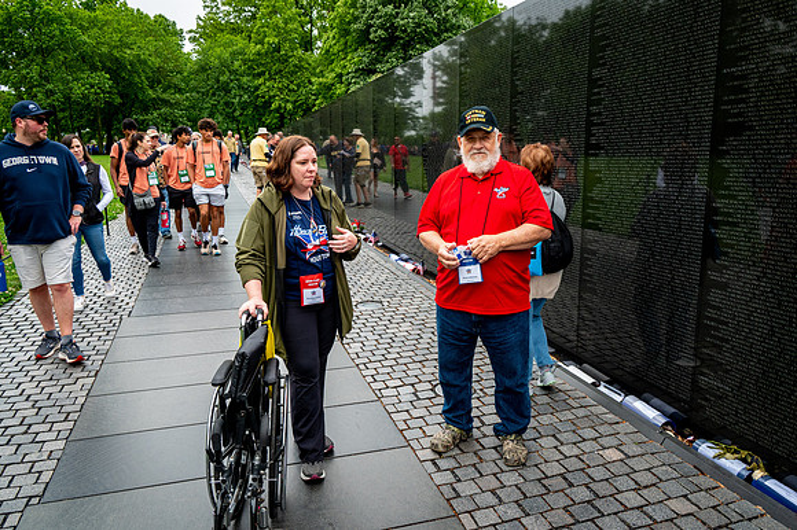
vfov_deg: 47.1
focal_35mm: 28
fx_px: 608
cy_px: 265
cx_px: 398
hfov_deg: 66.4
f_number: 8
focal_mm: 27.5
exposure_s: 1/640
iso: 1250
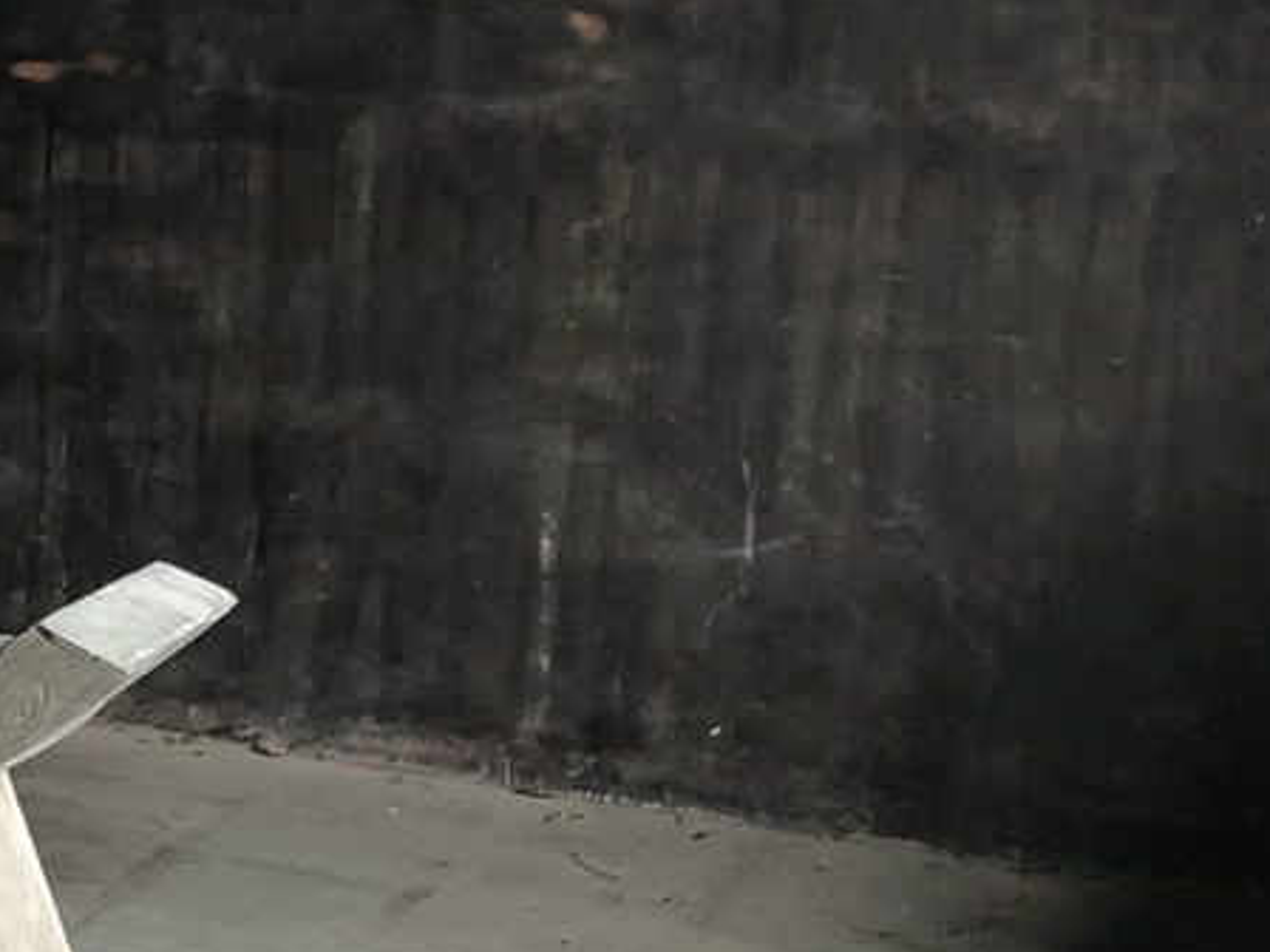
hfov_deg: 13.6
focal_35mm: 120
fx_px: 4403
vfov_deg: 12.3
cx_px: -1389
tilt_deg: -8.2
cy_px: 309
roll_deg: -0.1
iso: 40
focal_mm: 4
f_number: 1.8
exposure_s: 1/20
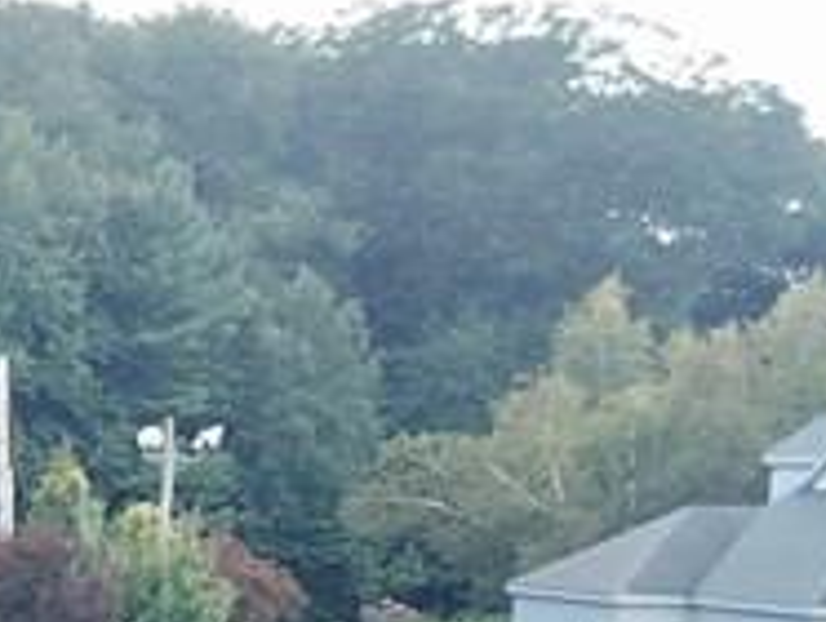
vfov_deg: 9.8
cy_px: 1146
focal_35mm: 143
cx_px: -751
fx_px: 3417
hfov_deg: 12.4
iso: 100
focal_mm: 4.7
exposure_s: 1/230
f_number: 2.2
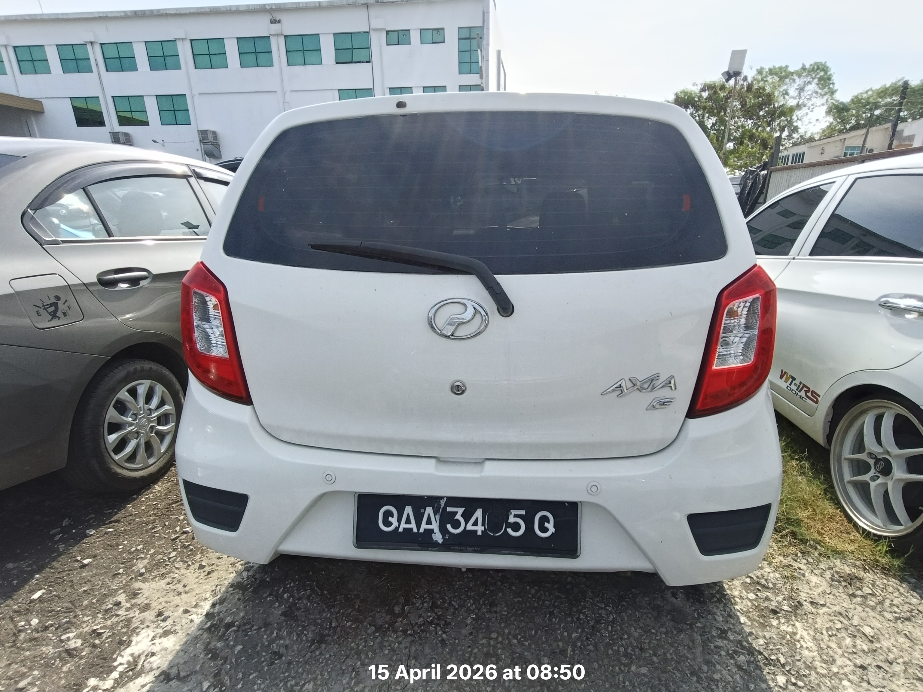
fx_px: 453
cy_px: 343
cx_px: 477
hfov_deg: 91.0
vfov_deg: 74.7
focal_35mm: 17
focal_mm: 1.68
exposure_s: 1/394
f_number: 2.2
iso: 64
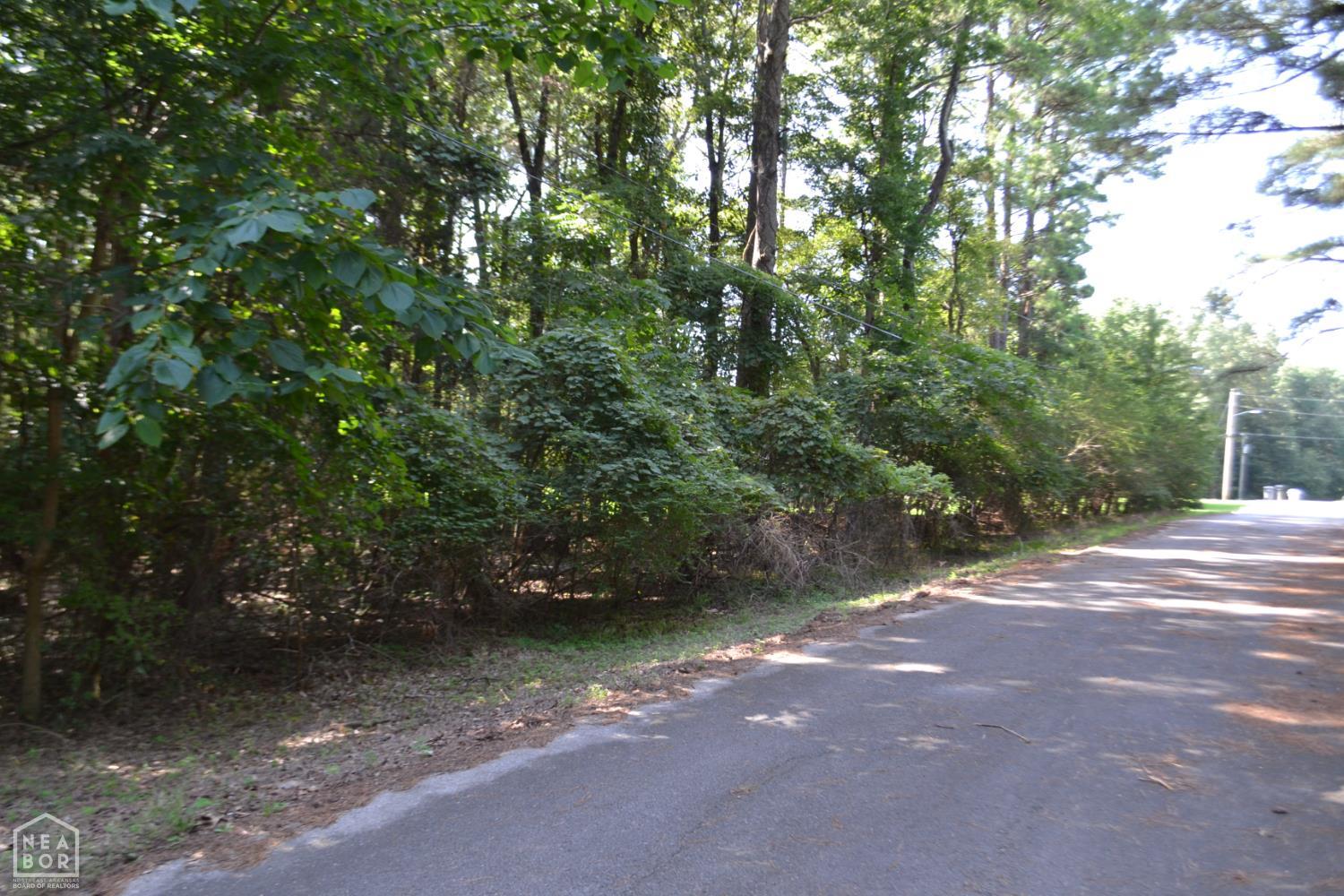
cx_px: 672
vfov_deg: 40.0
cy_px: 448
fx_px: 1232
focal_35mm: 33
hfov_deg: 57.2
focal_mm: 22
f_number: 4.5
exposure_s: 1/80
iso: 400
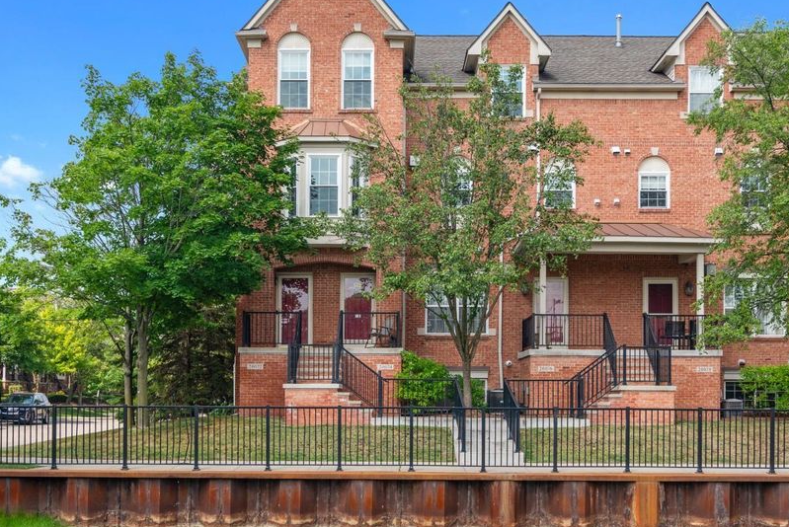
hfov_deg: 47.4
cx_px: 393
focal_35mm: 41
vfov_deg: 32.6
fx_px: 899
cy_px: 230
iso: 400
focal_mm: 32
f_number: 9
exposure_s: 1/400
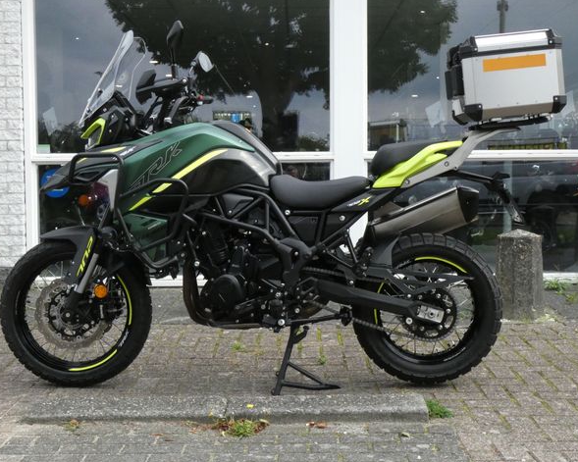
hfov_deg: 35.4
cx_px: 290
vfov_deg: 28.6
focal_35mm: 53
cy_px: 230
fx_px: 906
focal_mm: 9
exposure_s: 1/800
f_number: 5.6
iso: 800
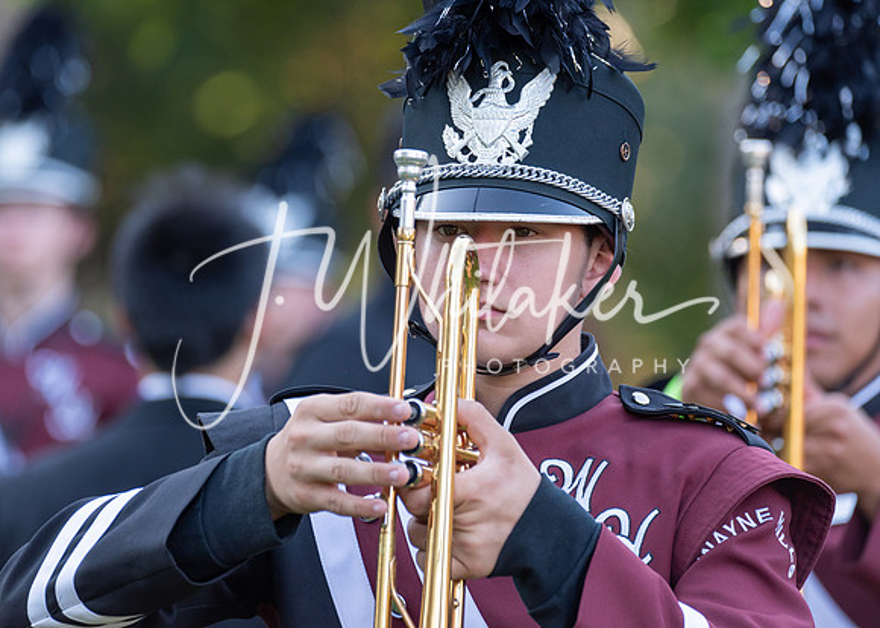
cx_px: 407
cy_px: 288
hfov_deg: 5.1
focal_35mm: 397
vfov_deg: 3.6
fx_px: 9918
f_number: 5.6
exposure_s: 1/250
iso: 800
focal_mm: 350
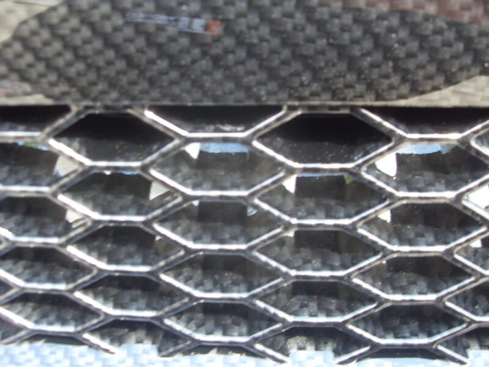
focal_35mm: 35
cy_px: 184
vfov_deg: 40.7
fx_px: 494
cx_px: 244
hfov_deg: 52.6
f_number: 2.8
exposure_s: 1/90
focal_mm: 6.3
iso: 100
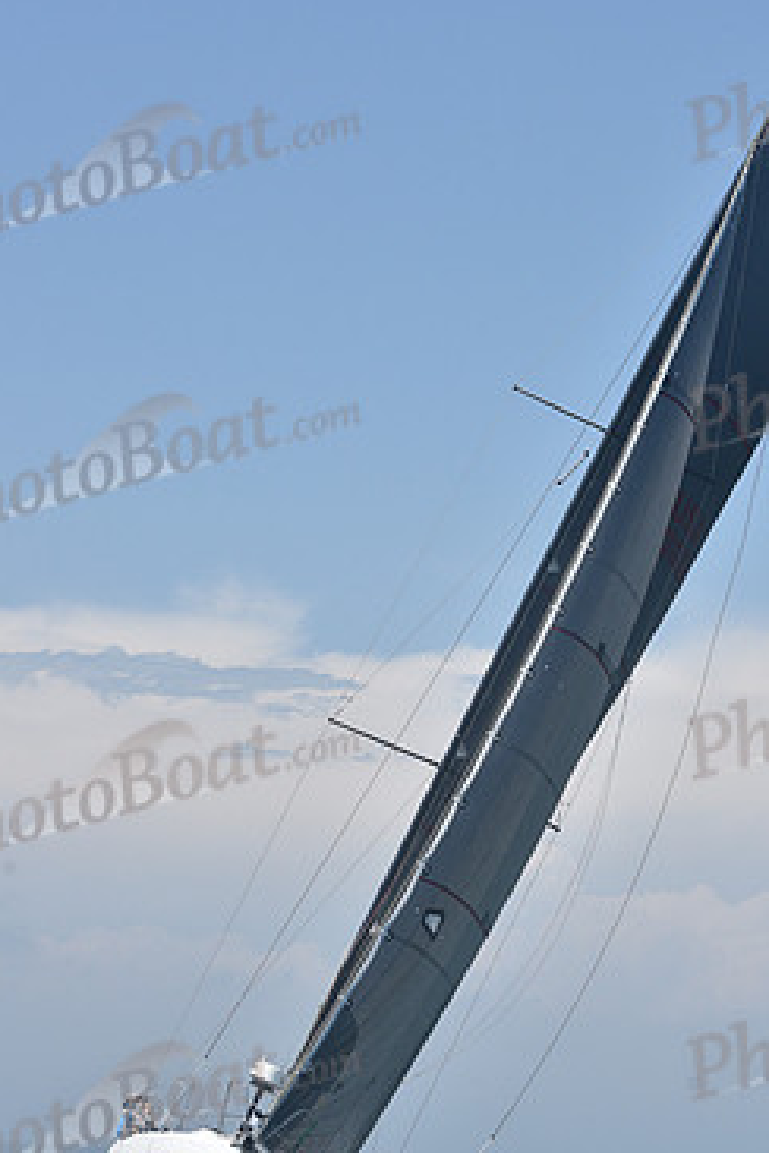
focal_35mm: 111
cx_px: 525
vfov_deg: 18.4
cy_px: 580
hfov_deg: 12.3
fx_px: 3556
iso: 320
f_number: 10
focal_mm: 70
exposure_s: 1/1000
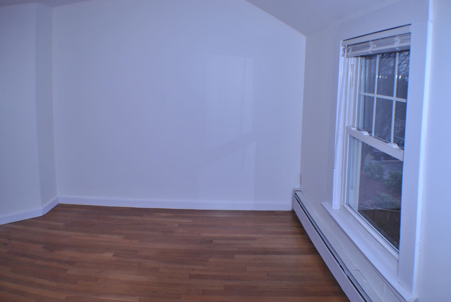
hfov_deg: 53.1
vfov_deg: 37.0
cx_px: 226
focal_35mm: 36
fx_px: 452
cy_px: 151
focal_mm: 24
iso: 100
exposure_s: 1/100
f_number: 4
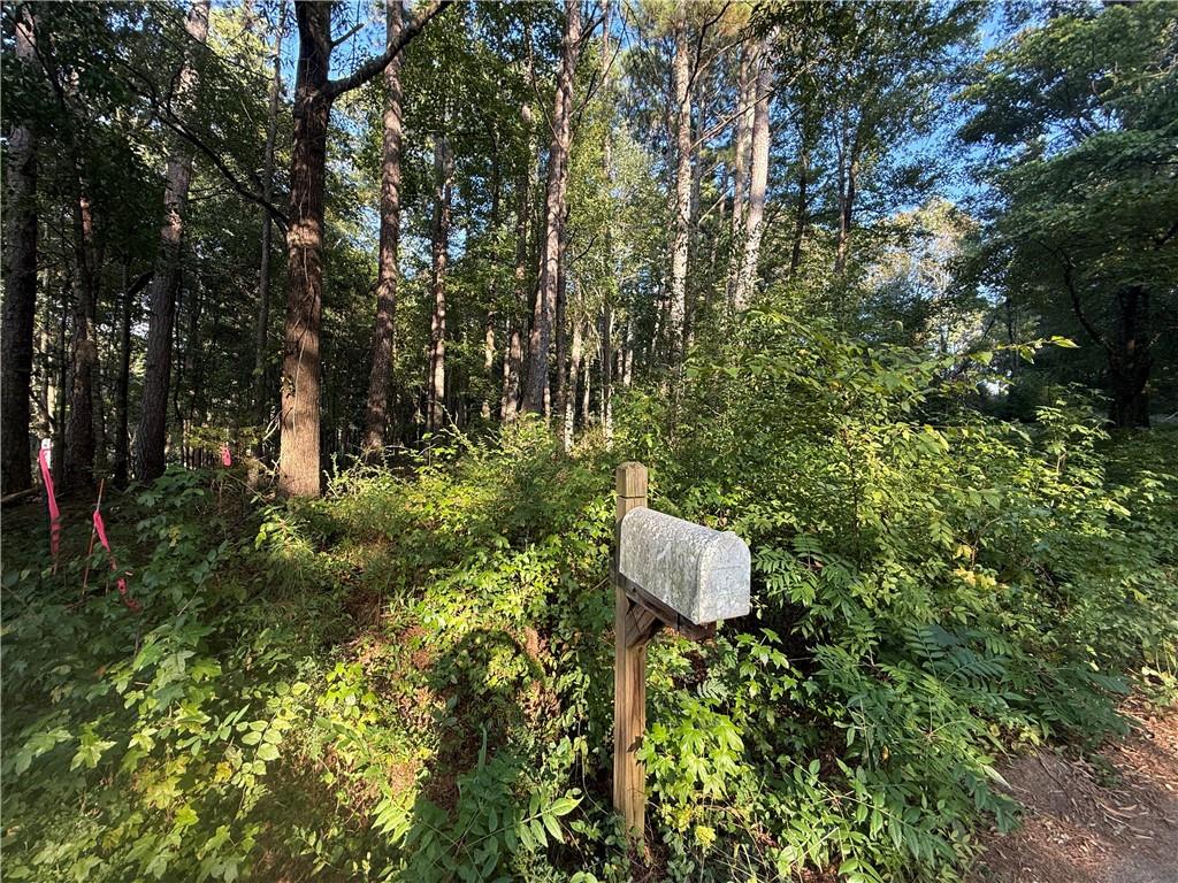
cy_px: 442
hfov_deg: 102.1
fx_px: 476
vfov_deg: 85.7
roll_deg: -2.4
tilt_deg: +0.5
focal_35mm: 14
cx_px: 589
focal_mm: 2.22
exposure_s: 1/99
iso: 64
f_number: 2.2
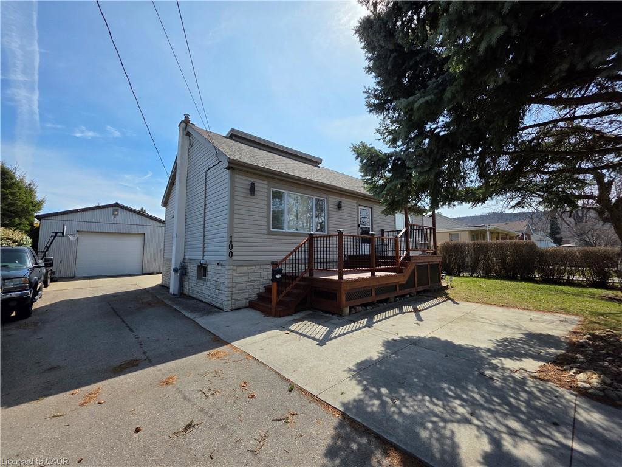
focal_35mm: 13
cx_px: 311
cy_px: 234
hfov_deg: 106.2
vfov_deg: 89.9
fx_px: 234
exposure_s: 1/2664
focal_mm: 2.2
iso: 40
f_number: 1.9
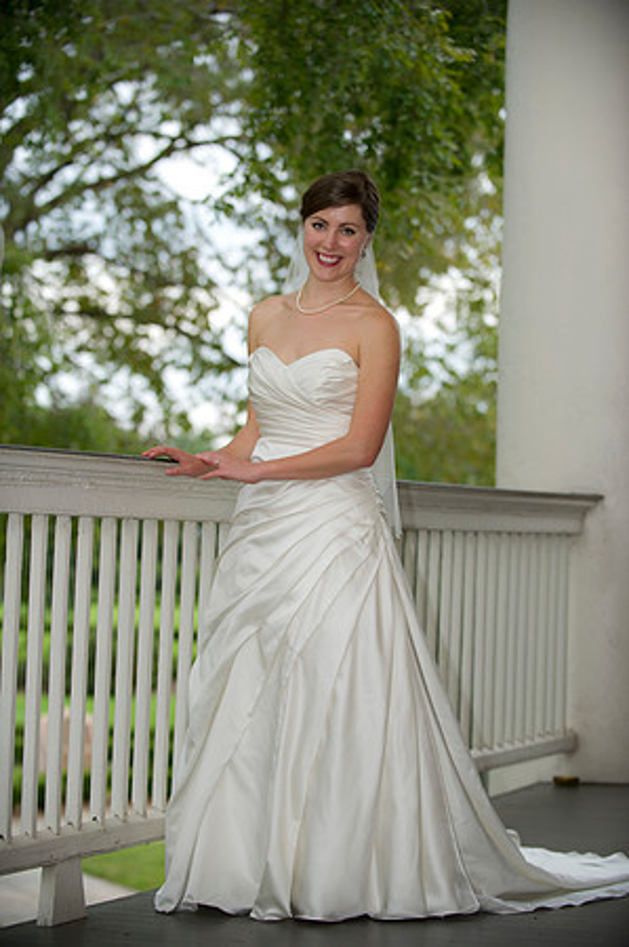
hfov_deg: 15.9
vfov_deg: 23.7
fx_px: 2259
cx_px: 314
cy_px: 474
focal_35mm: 86
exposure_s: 1/160
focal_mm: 86
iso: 250
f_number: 2.8
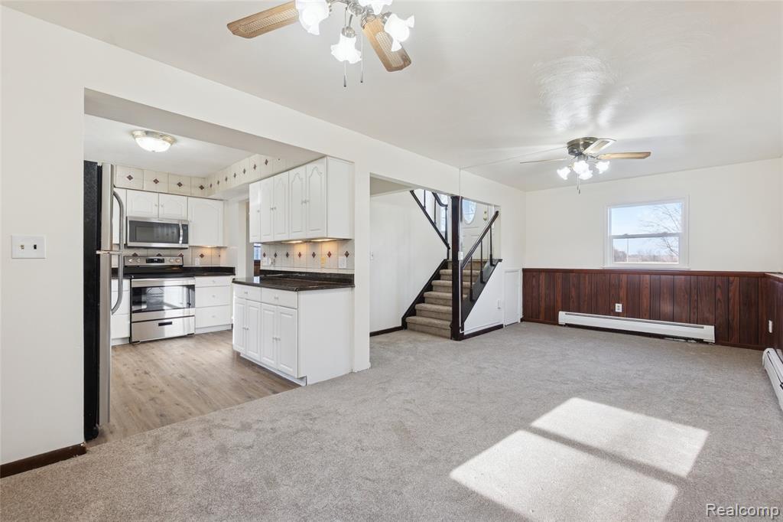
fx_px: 326
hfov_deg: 100.4
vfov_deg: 77.3
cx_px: 392
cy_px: 261
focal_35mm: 15
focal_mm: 10
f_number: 8
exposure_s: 1/30
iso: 400
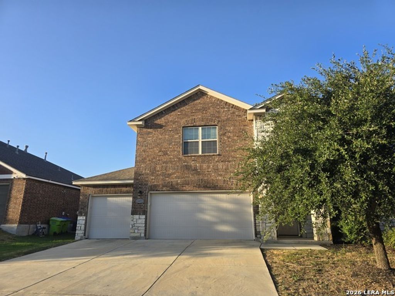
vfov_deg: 58.9
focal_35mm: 23
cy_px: 148
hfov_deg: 73.9
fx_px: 262
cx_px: 198
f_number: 1.7
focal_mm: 6.3
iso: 12
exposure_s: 1/287
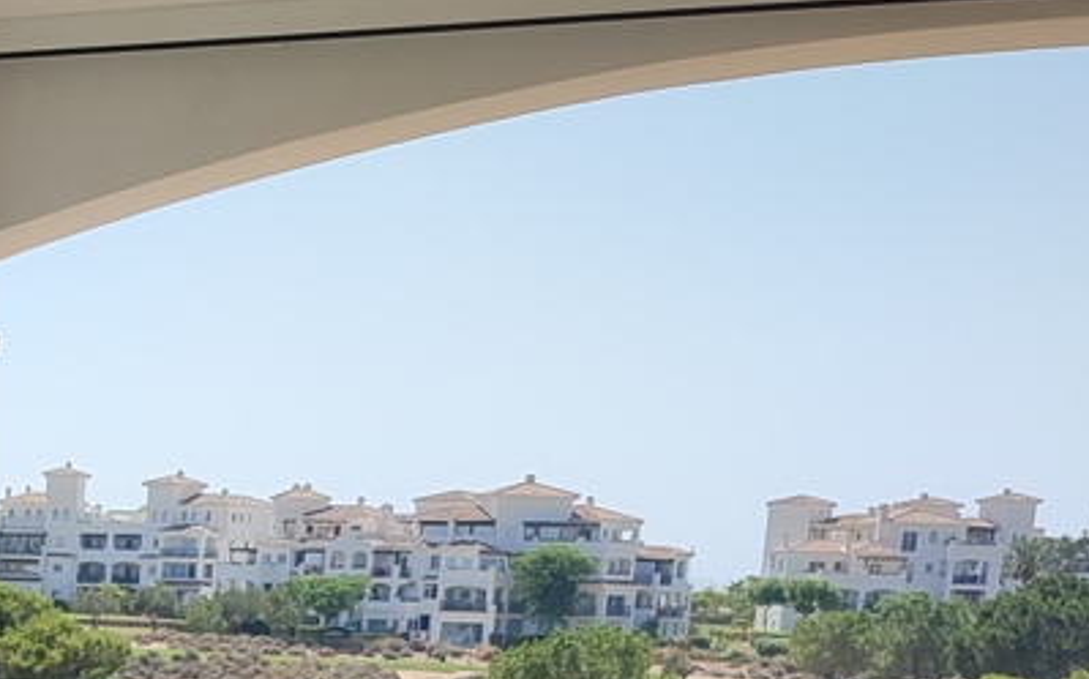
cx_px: -251
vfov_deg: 13.9
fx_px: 2522
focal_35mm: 85
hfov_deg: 22.3
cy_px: 1151
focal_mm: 6.04
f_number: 1.9
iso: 50
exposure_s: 1/651
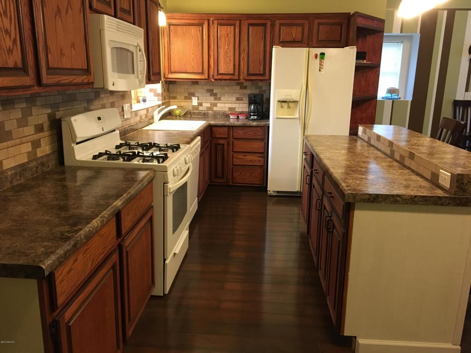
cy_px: 176
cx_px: 236
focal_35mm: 29
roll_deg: -0.7
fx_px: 395
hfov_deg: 61.7
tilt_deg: -15.4
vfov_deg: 48.2
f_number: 2.2
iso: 200
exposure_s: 1/30
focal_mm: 4.15
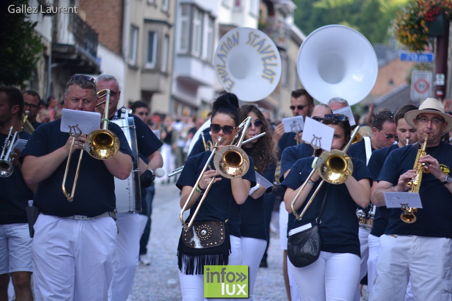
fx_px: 2260
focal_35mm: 180
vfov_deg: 7.6
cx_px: 226
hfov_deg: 11.4
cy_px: 150
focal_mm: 120
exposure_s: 1/200
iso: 100
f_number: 2.8
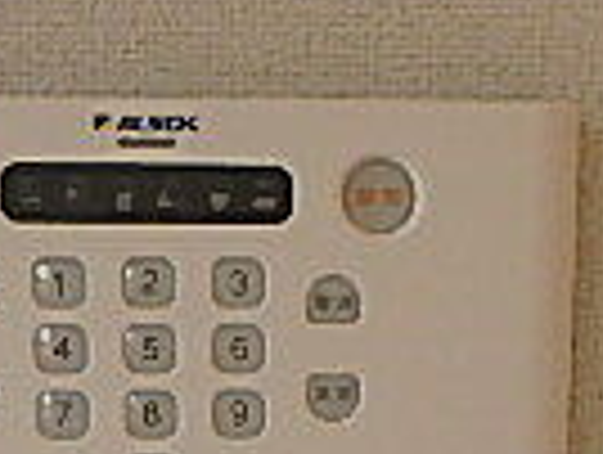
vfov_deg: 14.0
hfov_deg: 19.6
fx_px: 1745
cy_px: 652
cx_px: 292
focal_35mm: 100
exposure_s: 1/60
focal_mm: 3.7
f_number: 3.5
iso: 160
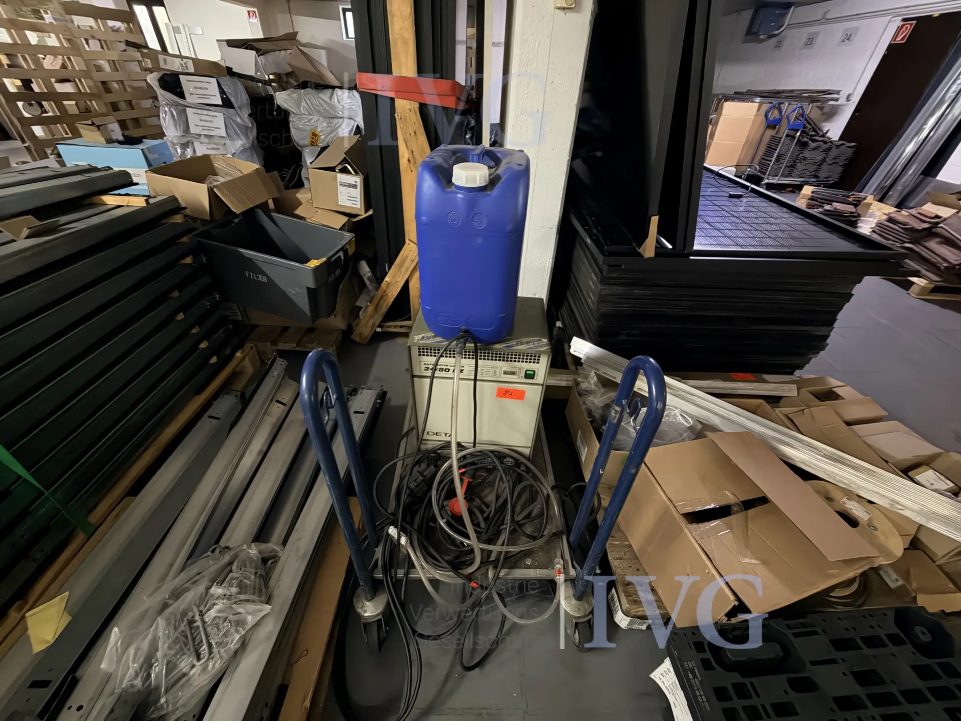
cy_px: 360
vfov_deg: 85.7
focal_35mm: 14
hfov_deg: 102.1
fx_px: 389
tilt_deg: -37.0
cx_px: 480
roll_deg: -2.4
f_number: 2.2
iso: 800
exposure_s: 1/13
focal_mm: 2.22
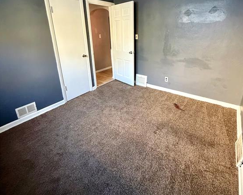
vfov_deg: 69.9
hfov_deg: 83.2
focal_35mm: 19
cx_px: 126
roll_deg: +1.9
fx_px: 137
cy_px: 75
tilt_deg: -18.5
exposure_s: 1/60
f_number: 2.2
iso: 800
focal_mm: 2.22
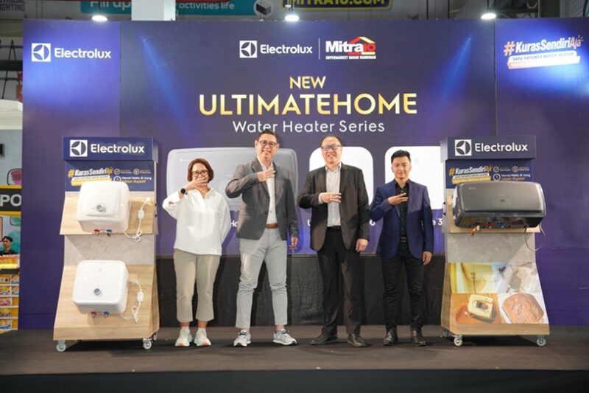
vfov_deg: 31.9
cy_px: 196
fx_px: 687
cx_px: 294
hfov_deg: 46.4
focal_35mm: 42
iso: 800
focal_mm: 42
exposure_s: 1/125
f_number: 4.5
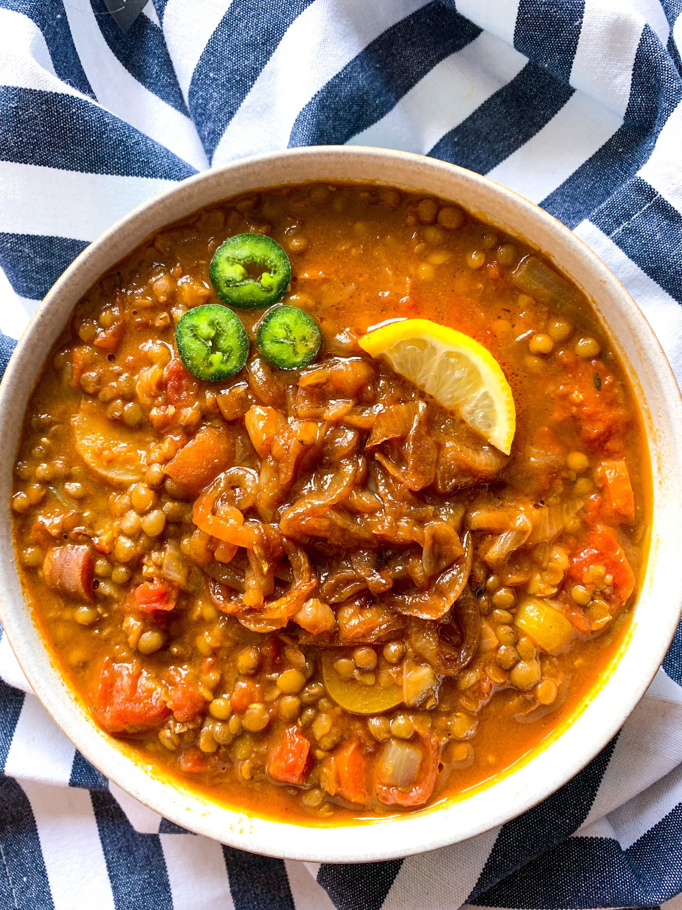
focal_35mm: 26
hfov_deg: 53.1
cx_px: 341
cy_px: 455
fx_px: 683
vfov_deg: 67.3
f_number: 1.8
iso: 100
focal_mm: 4.25
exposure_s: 1/60
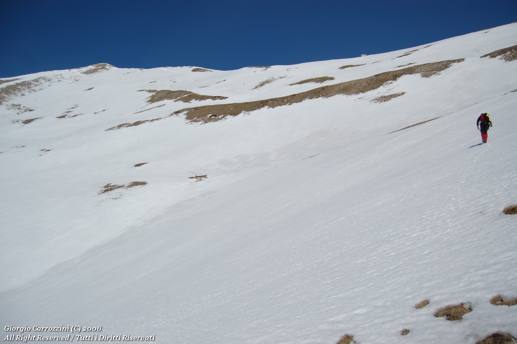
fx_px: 387
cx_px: 258
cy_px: 172
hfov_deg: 67.4
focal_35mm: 27
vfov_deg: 47.8
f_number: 5
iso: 200
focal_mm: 18
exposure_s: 1/4000
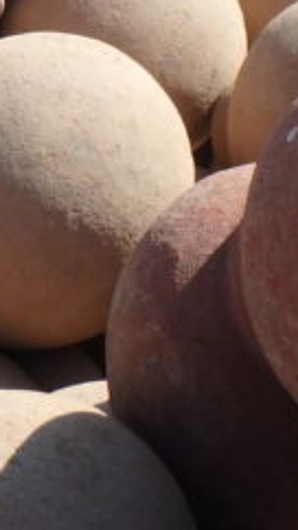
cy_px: -153
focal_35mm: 97
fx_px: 1364
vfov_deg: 20.2
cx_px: 357
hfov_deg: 12.2
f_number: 3.5
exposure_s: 1/1000
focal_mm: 3.7
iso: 125
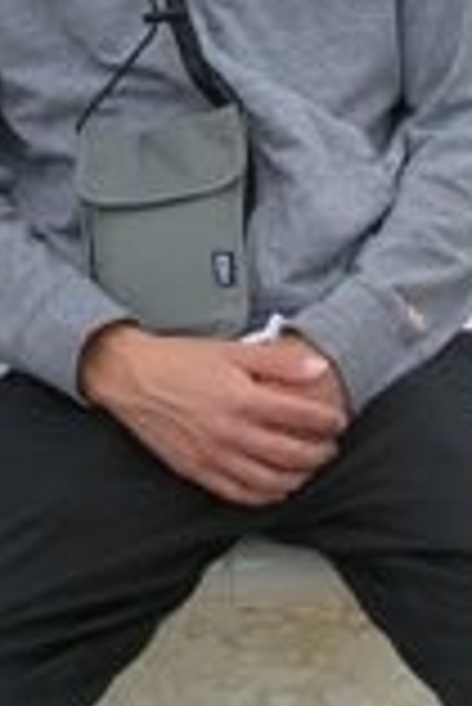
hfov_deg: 9.5
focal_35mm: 143
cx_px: -94
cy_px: -146
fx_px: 2806
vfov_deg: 13.9
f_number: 3.7
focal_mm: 6
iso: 50
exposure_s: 1/327
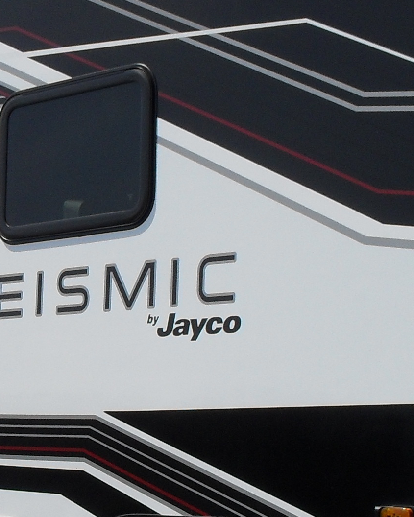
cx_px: -83
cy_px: 374
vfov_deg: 16.2
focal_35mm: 118
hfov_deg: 12.7
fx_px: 1807
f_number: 8.4
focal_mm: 6.3
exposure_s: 1/350
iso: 100
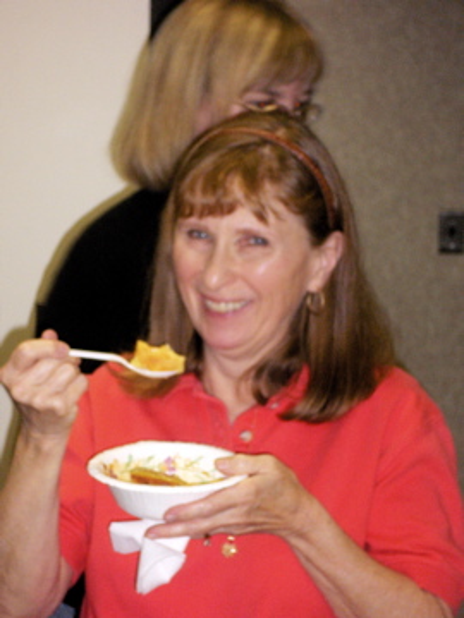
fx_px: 1877
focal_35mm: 105
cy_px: 309
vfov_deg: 18.7
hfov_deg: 14.1
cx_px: 232
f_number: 5
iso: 400
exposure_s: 1/60
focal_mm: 17.4
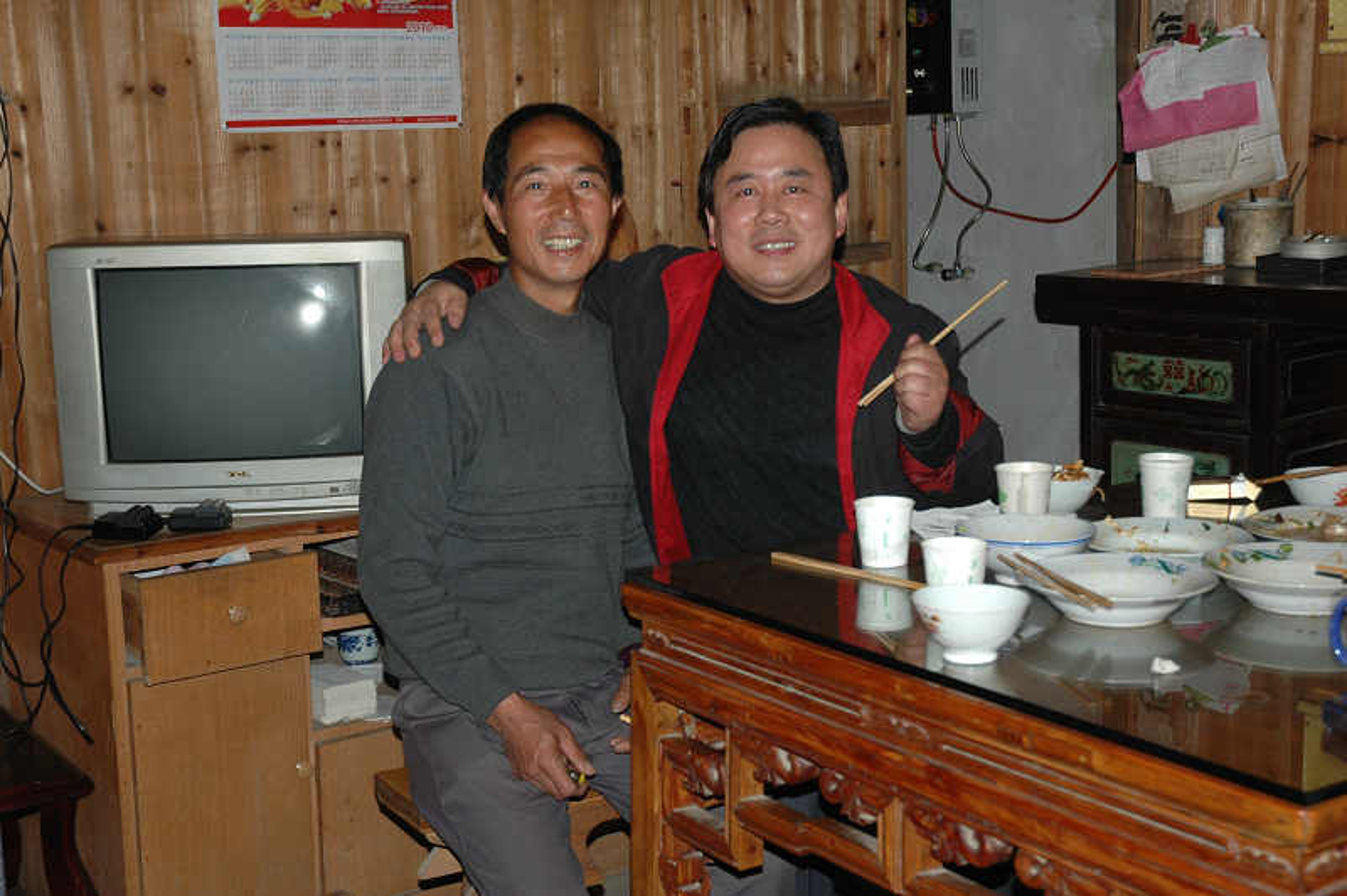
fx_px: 1963
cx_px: 674
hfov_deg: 37.9
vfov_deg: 25.7
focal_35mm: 52
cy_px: 448
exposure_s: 1/60
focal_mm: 35
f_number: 4.2
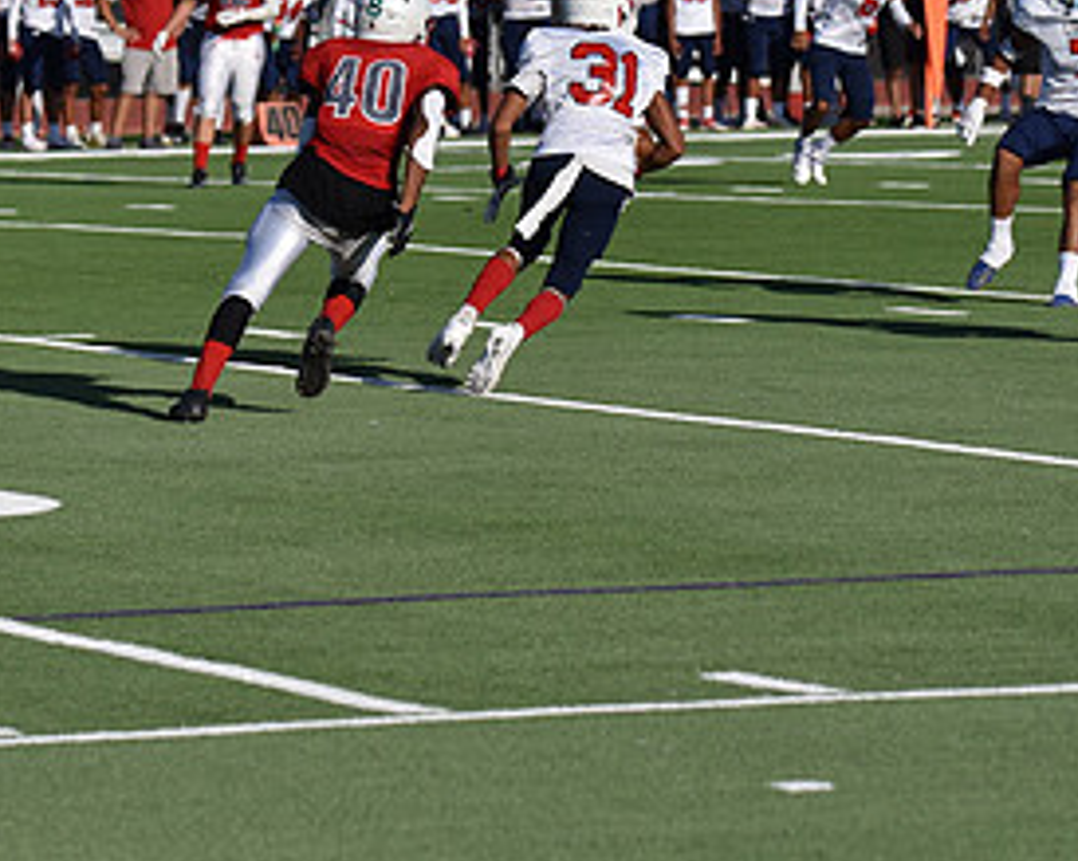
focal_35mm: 298
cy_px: 144
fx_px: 9504
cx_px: 559
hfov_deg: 6.5
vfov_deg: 5.2
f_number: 5.6
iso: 320
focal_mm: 150
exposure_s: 1/4000
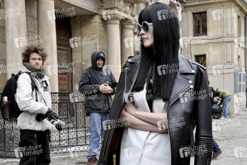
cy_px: 82
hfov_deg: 43.6
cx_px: 124
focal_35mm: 45
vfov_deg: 29.9
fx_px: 309
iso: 1600
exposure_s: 1/250
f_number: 8
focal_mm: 30
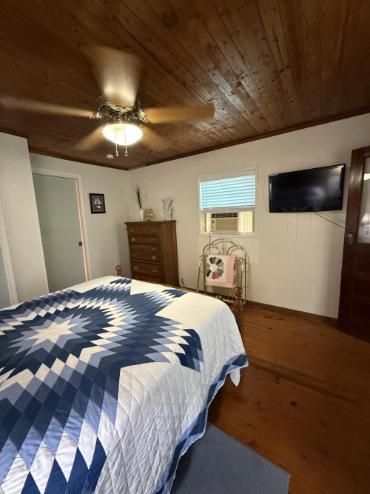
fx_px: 200
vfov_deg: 102.1
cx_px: 185
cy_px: 247
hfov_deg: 85.7
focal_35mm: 14
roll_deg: +1.8
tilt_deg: -8.2
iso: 1000
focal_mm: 2.22
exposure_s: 1/60
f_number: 2.2
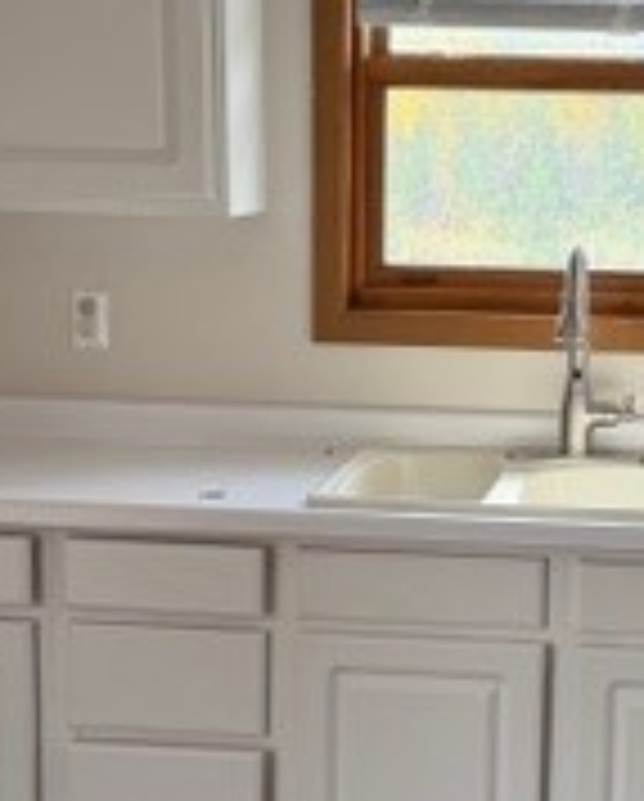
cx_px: 545
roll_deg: -4.3
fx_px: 1996
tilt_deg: -10.5
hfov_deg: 18.1
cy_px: 504
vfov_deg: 22.6
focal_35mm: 84
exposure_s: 1/207
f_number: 1.78
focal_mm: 6.76
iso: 125
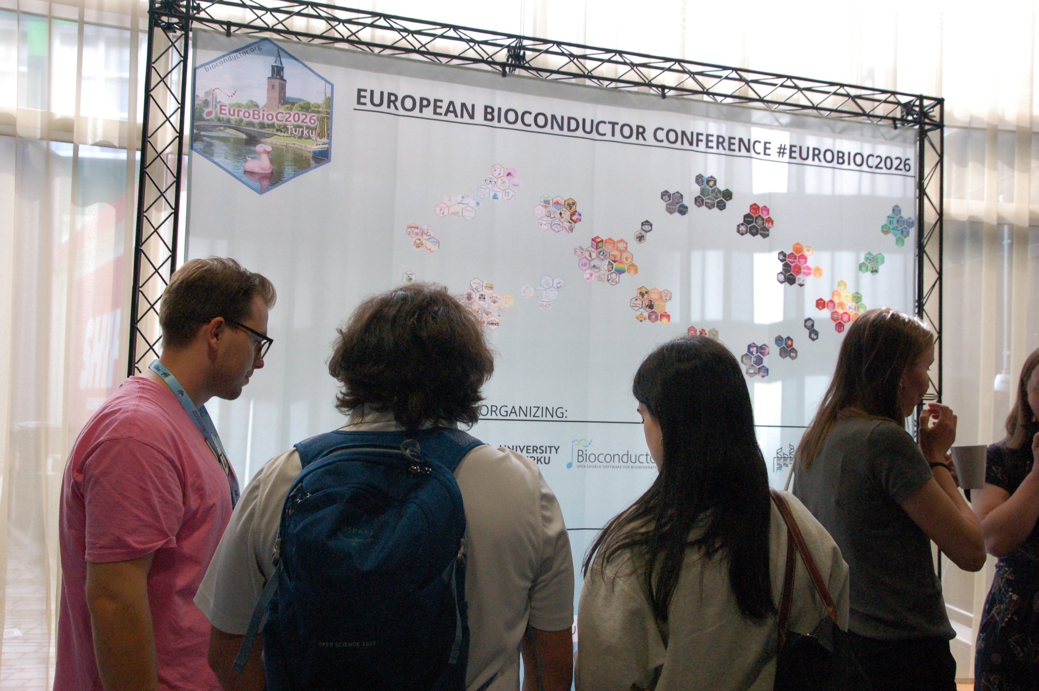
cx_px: 520
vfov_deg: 36.8
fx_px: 1038
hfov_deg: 53.2
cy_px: 346
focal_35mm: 36
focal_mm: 24
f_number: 7.1
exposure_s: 1/125
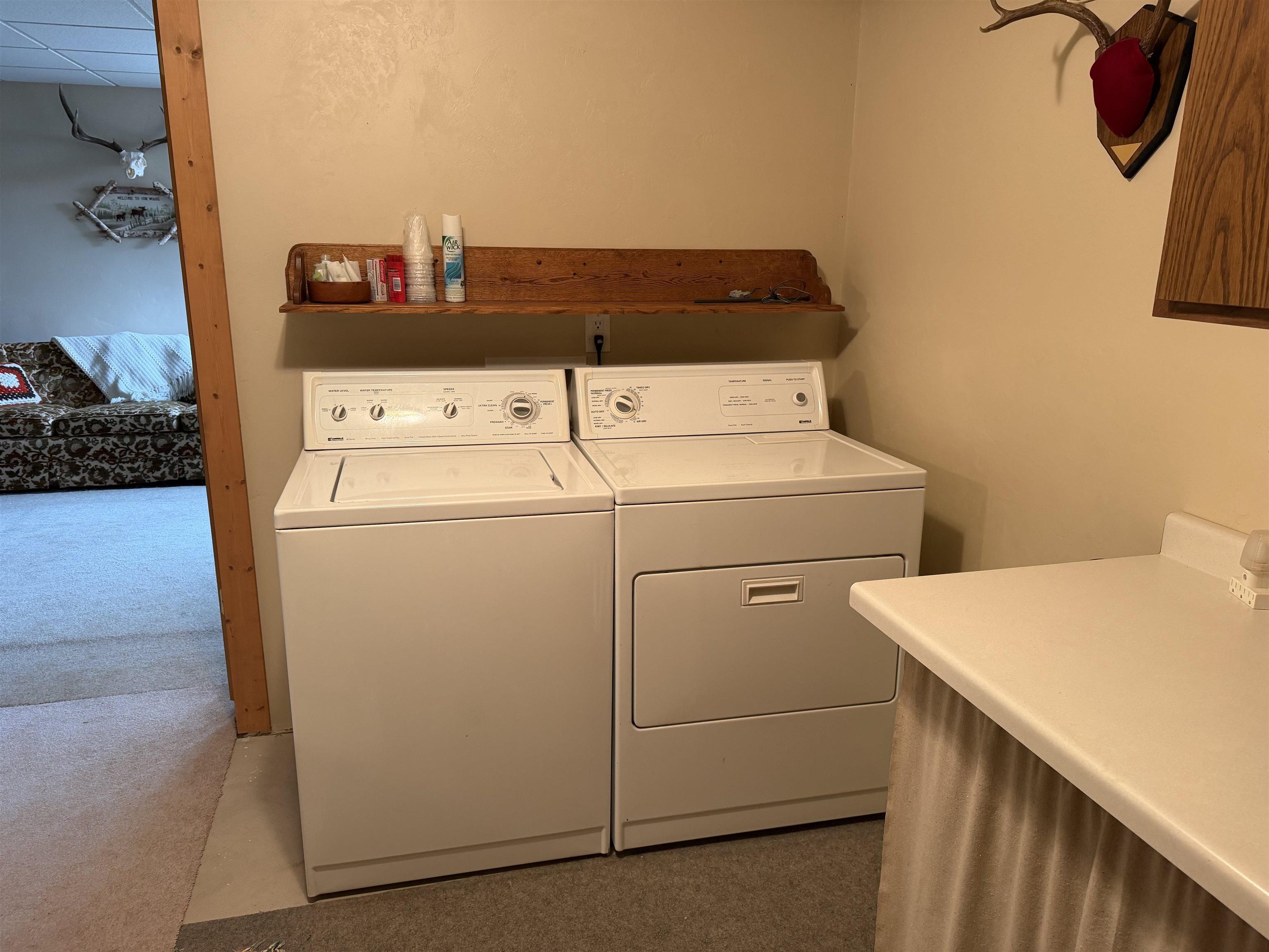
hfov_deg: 71.6
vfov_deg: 56.8
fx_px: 880
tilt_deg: -14.5
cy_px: 476
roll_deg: -0.8
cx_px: 634
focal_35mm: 24
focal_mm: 6.76
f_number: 1.78
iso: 200
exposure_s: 1/60
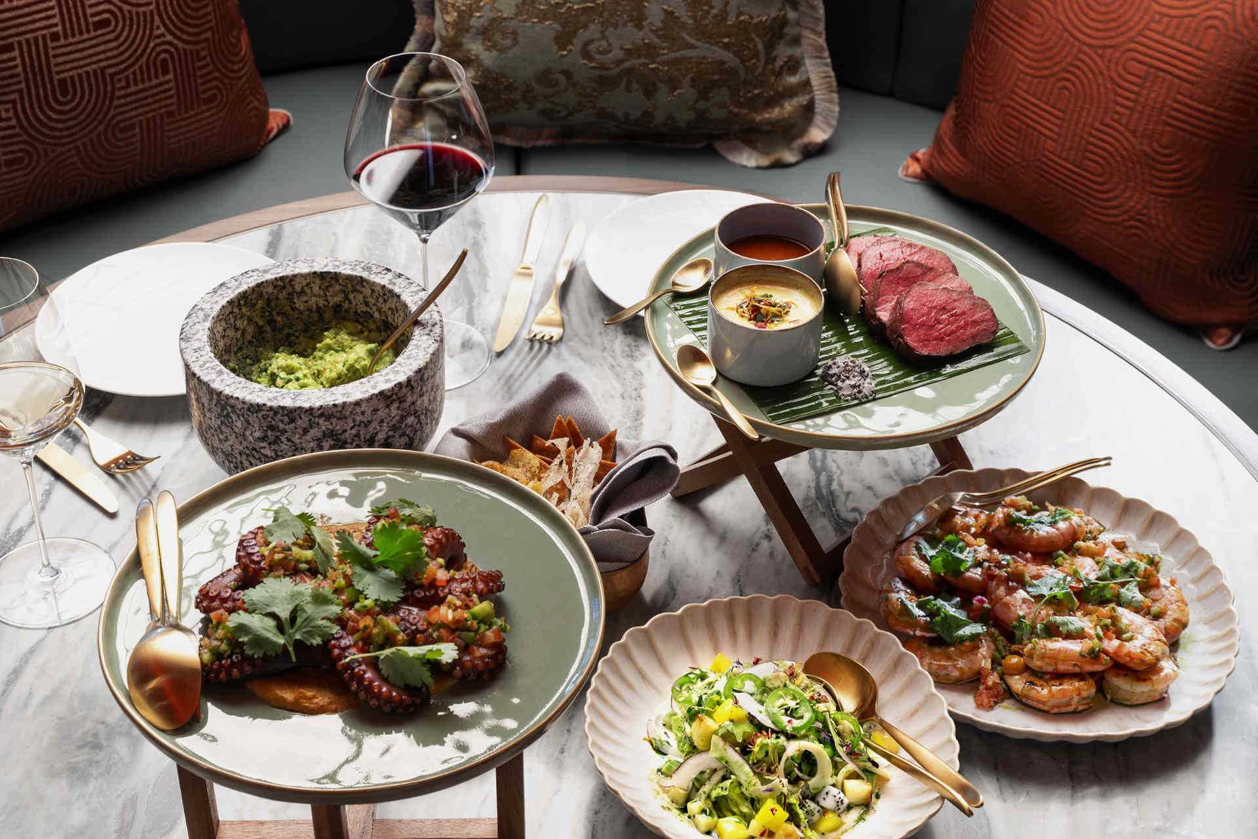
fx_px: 1957
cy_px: 420
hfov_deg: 35.6
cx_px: 629
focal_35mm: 56
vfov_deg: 24.2
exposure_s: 1/1.67
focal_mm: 56
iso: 200
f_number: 11
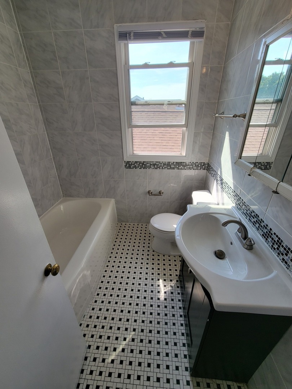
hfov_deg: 89.9
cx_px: 146
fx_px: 146
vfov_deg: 106.2
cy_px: 194
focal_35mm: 13
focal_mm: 2.2
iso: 50
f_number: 2.2
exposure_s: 1/206
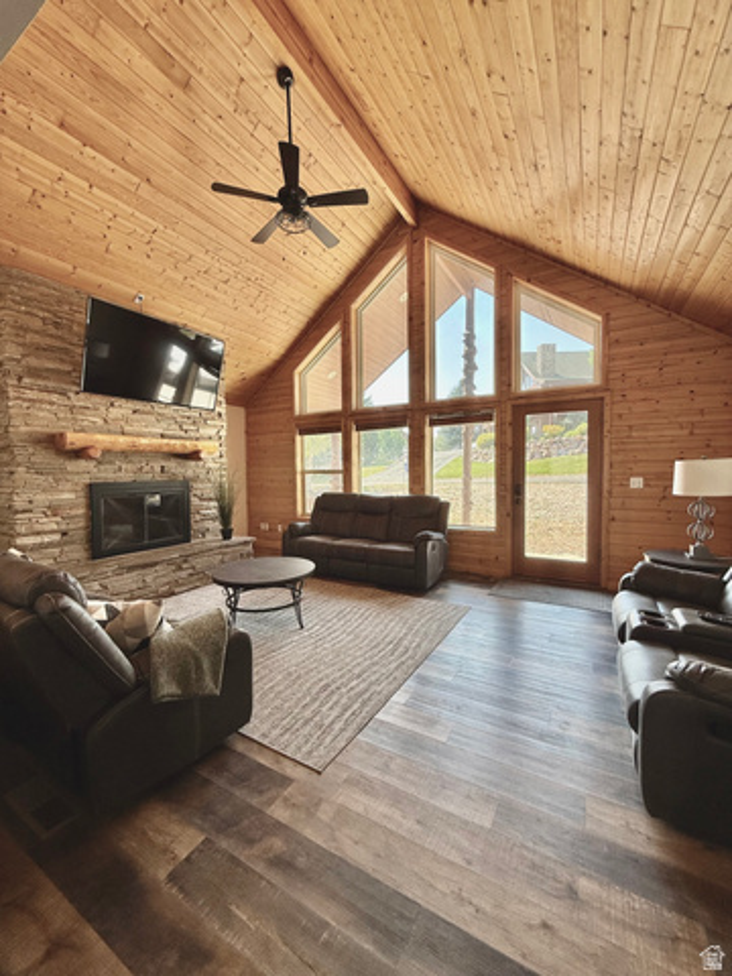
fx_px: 395
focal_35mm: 14
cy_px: 488
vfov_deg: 102.1
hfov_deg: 85.7
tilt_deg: -2.1
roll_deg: +0.0
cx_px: 366
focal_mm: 2.22
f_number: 2.2
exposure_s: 1/139
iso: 64
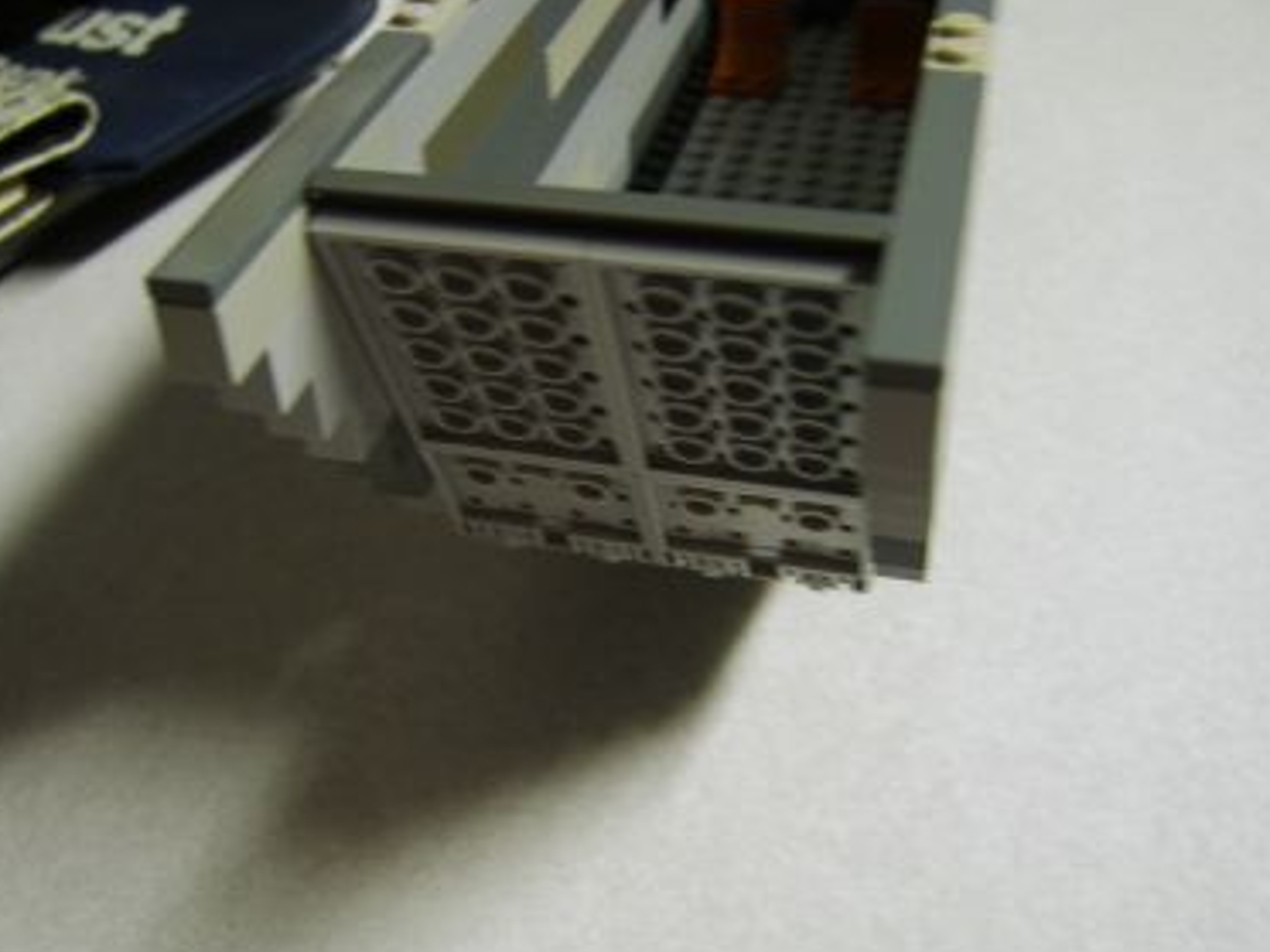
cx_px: 632
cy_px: 481
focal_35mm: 32
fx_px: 1174
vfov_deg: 44.2
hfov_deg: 56.8
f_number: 2.7
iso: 71
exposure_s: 1/7
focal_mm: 8.13
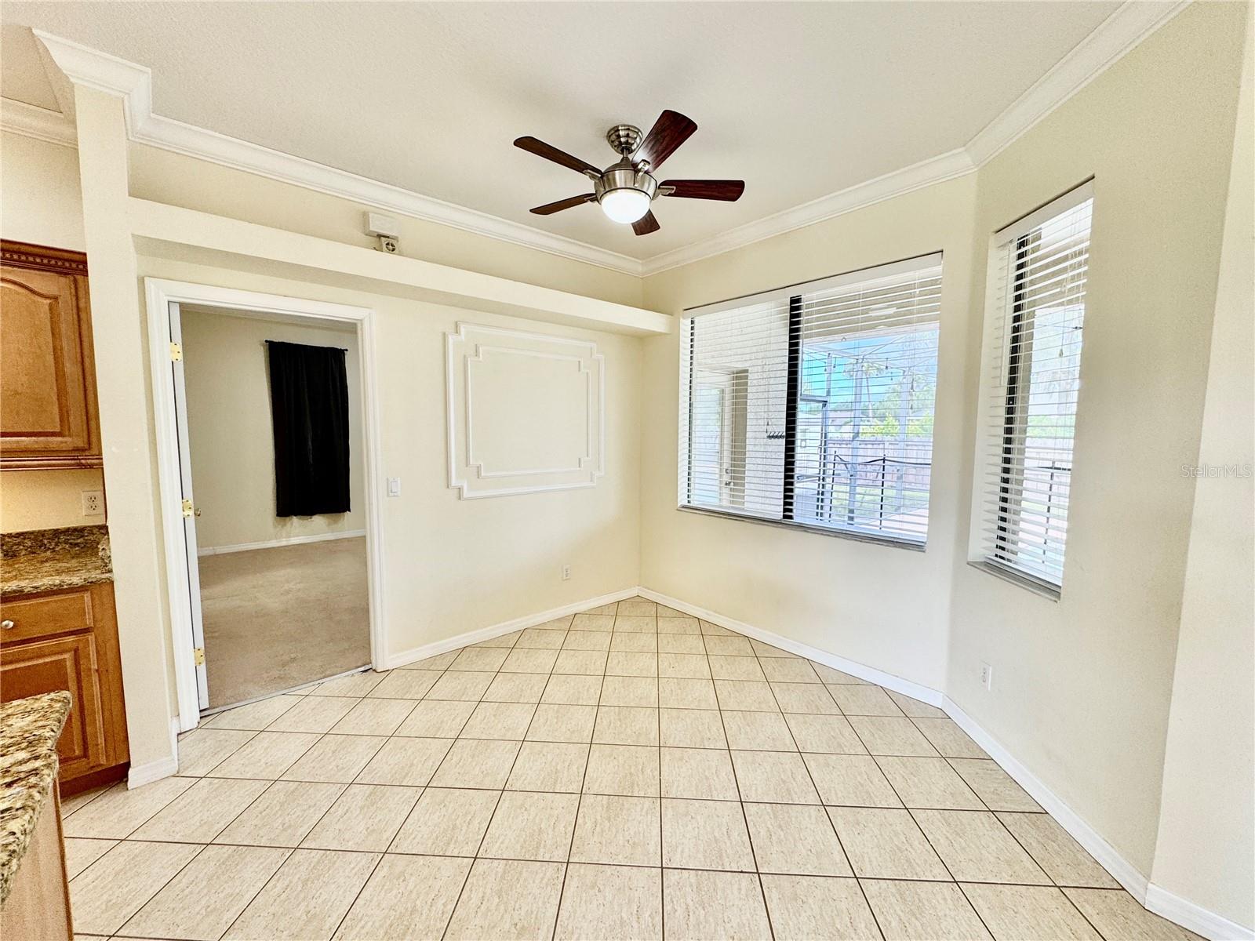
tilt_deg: -4.7
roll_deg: +0.3
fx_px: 508
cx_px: 628
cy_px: 470
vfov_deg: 85.7
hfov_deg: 102.1
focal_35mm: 14
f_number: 2.2
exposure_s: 1/120
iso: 80
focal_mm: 2.22
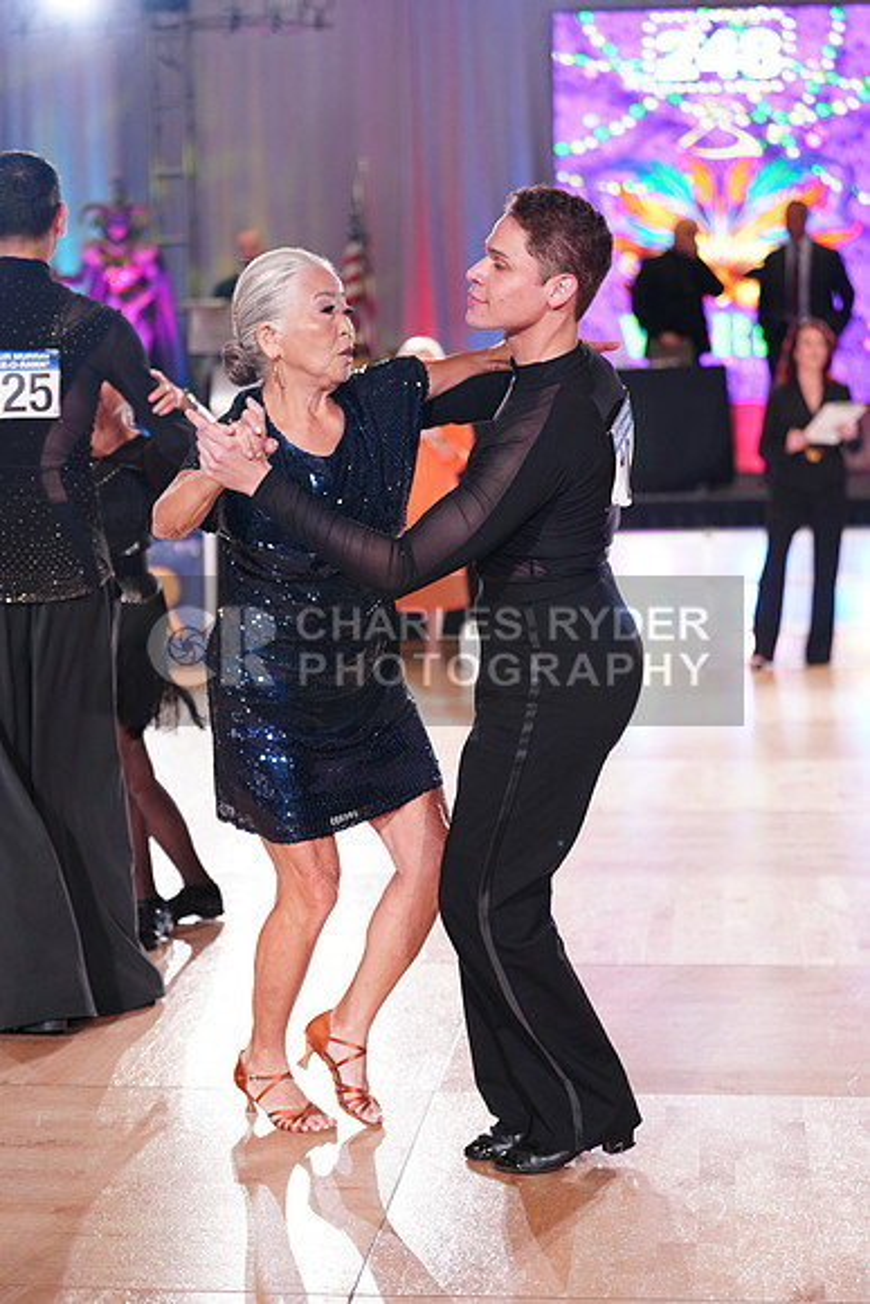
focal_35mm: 70
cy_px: 652
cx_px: 435
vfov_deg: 28.8
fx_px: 2536
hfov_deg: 19.5
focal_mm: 70
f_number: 2.8
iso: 2000
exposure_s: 1/500
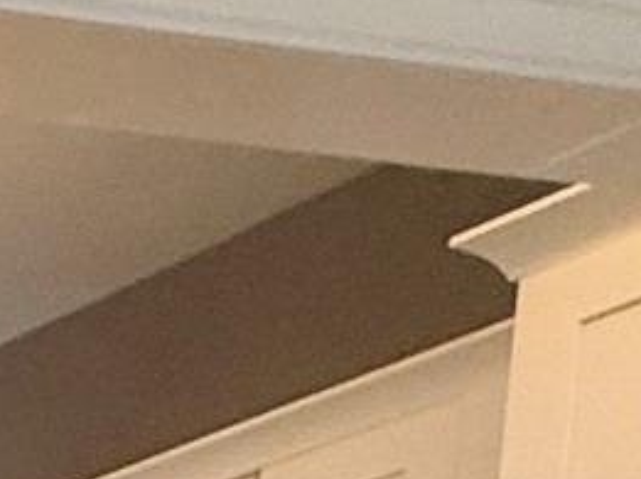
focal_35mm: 110
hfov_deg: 11.8
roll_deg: +1.2
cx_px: -1162
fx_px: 2034
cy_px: 1493
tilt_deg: -9.5
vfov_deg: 9.8
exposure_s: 1/120
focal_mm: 2.22
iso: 400
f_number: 2.2
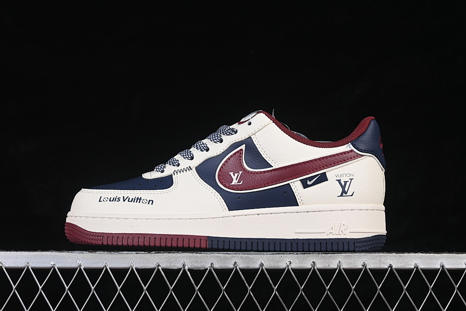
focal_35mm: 75
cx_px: 233
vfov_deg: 18.2
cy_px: 156
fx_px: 971
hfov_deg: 27.0
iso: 160
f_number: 8
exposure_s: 1/80
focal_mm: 50
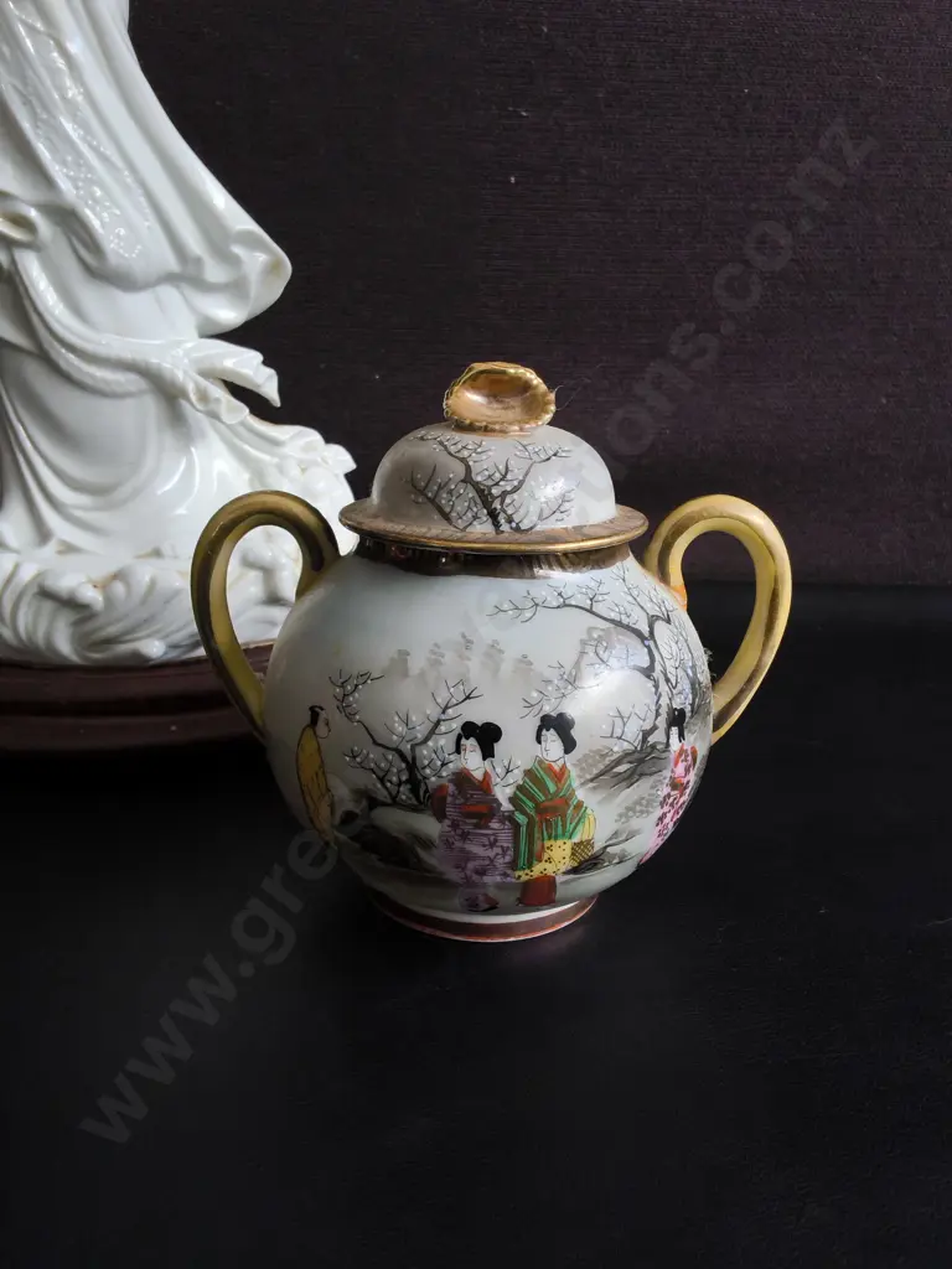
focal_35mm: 27
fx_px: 990
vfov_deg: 65.3
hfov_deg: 51.4
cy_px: 634
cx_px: 476
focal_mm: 2.87
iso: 64
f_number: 2
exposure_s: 1/100
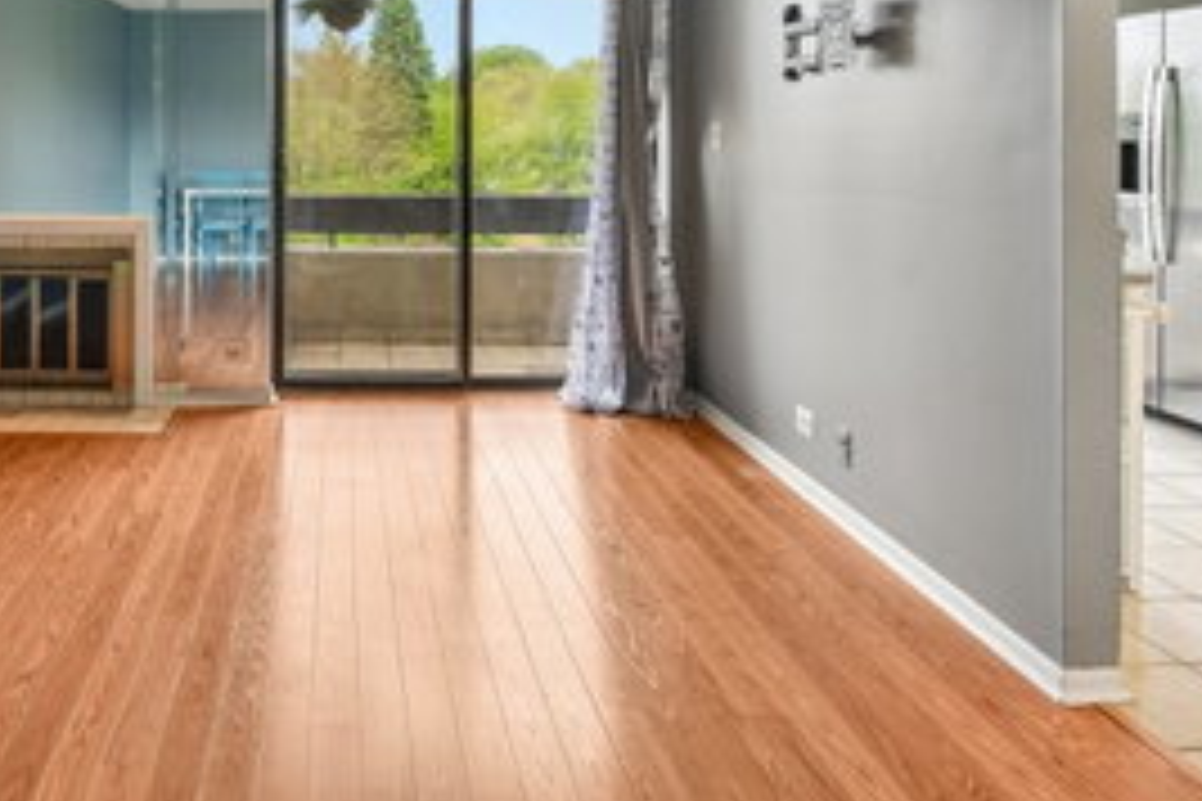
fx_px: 901
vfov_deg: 44.6
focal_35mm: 27
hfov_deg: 64.3
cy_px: 117
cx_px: 338
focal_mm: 10
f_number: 8
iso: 400
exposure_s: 1/60
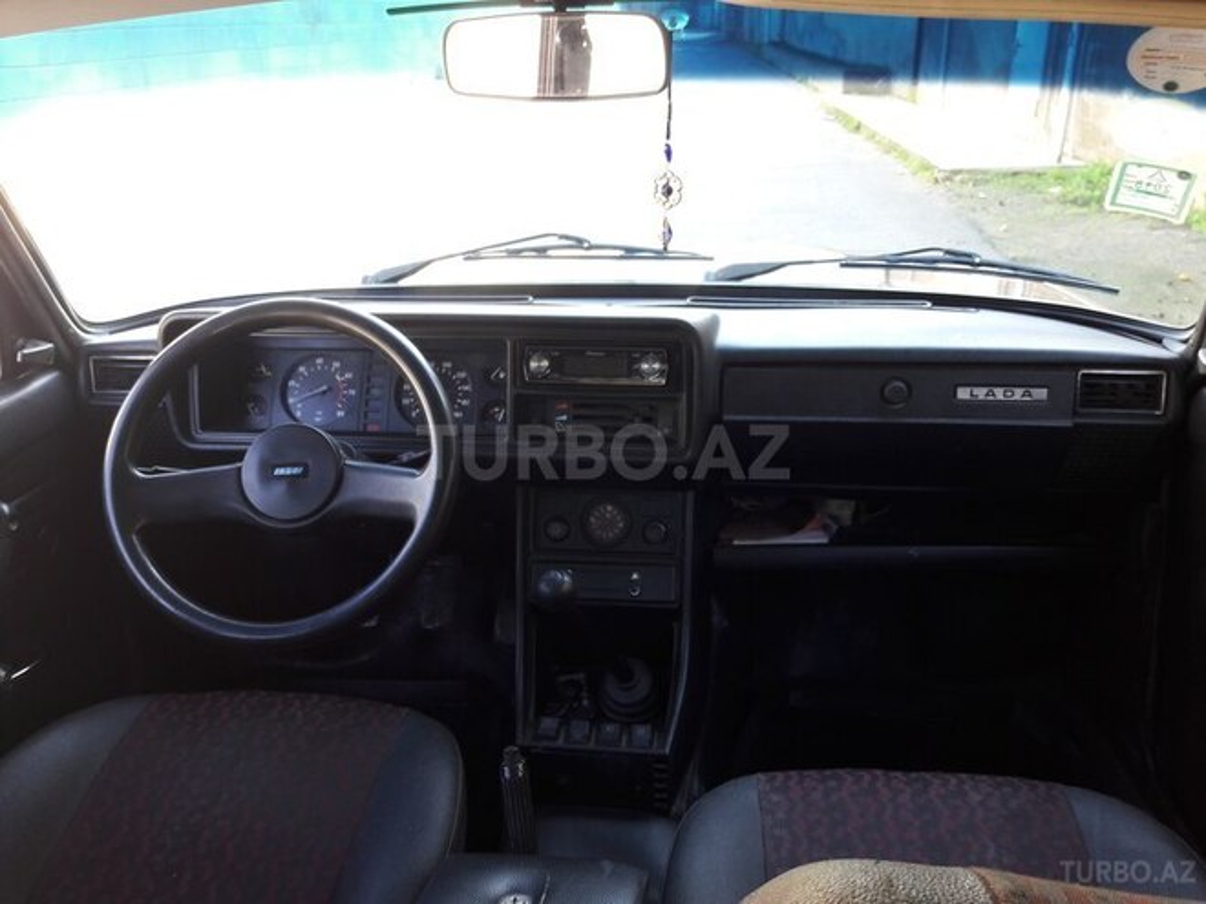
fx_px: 976
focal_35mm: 28
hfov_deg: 63.4
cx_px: 603
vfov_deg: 49.7
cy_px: 452
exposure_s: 1/33
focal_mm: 3.7
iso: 40
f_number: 1.9
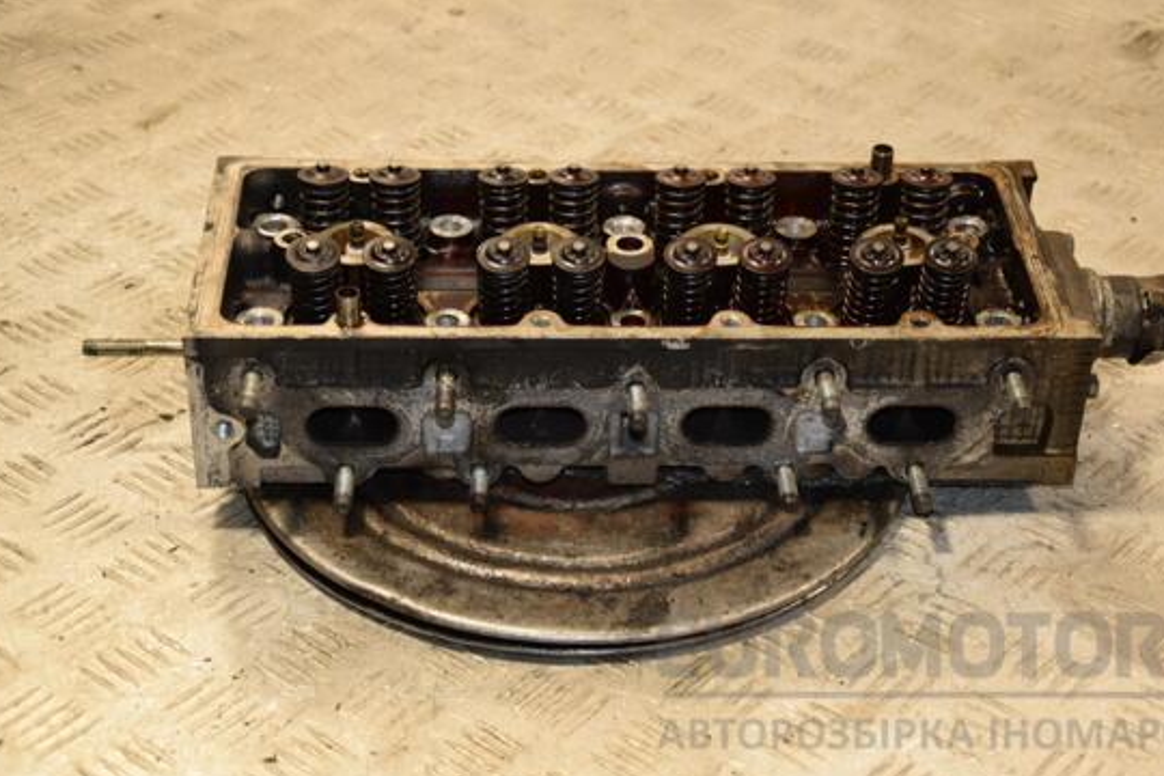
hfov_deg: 28.8
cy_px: 358
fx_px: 2263
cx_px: 616
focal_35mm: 70
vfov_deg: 19.5
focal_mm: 42
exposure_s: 1/125
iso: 800
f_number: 4.8
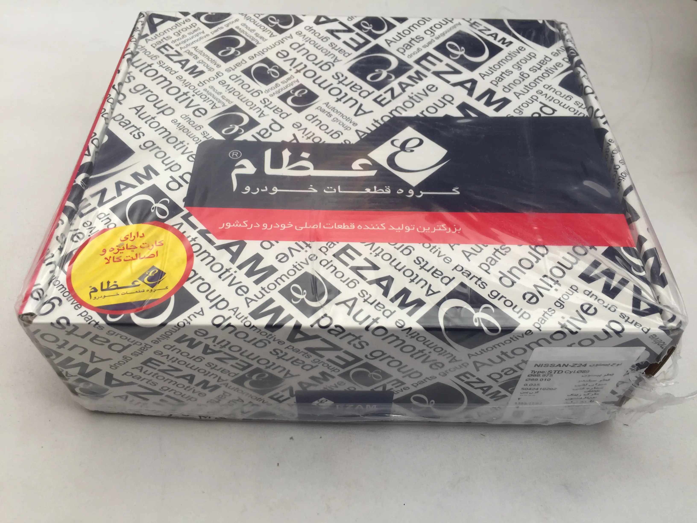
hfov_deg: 61.7
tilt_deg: -53.6
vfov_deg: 48.2
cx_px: 348
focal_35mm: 29
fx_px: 584
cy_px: 262
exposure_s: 1/50
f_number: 2.2
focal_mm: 4.15
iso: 32
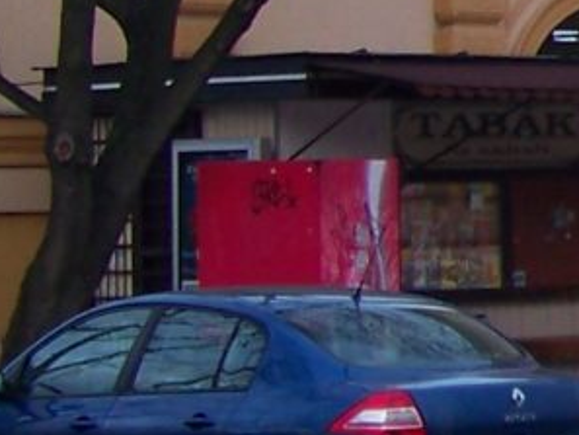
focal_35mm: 248
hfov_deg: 7.4
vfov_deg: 6.0
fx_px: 4150
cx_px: 1487
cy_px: -84
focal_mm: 5.85
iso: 64
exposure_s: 1/30
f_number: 2.8
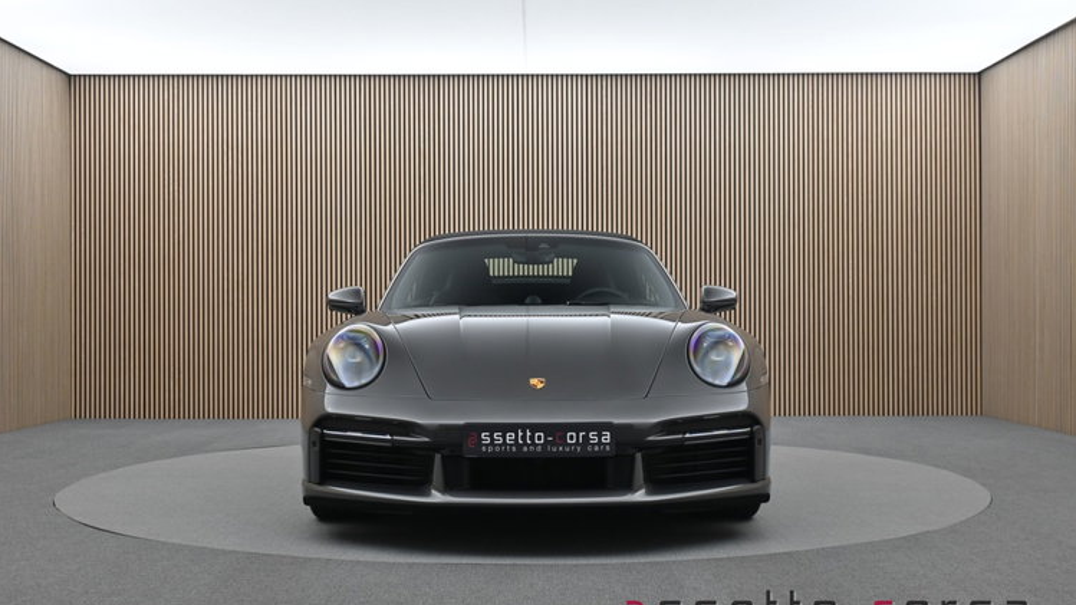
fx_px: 1263
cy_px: 309
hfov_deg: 46.1
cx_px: 527
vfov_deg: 26.9
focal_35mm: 44
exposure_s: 1/40
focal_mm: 27.5
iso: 500
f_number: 4.5
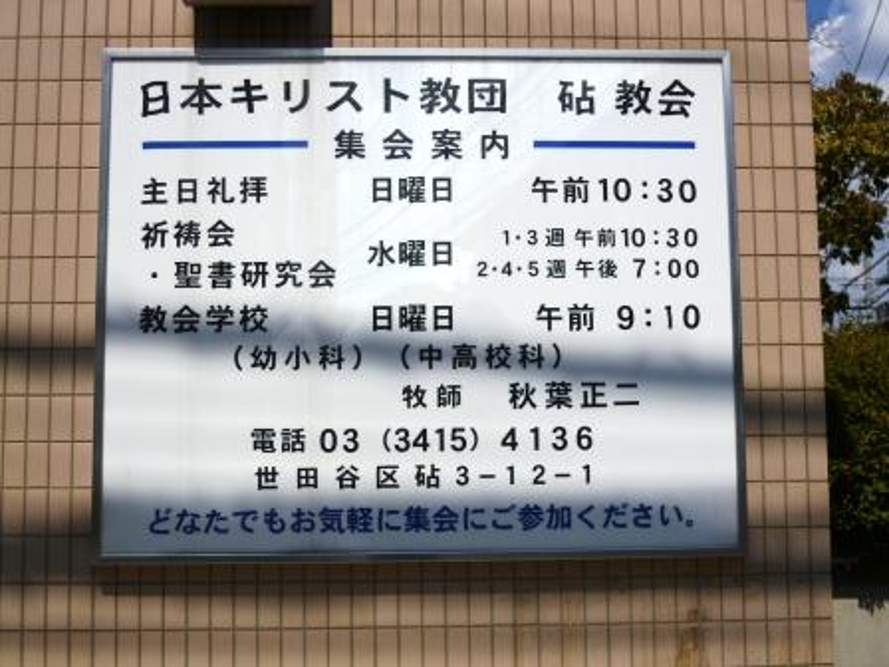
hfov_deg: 45.8
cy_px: 334
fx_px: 1053
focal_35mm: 41
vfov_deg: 35.1
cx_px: 444
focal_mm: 7.3
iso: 100
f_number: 10
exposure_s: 1/320
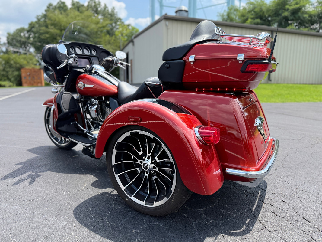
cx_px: 161
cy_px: 121
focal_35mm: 24
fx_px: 223
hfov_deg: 71.6
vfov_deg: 56.8
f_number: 1.78
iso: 100
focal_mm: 6.76
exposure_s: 1/2053
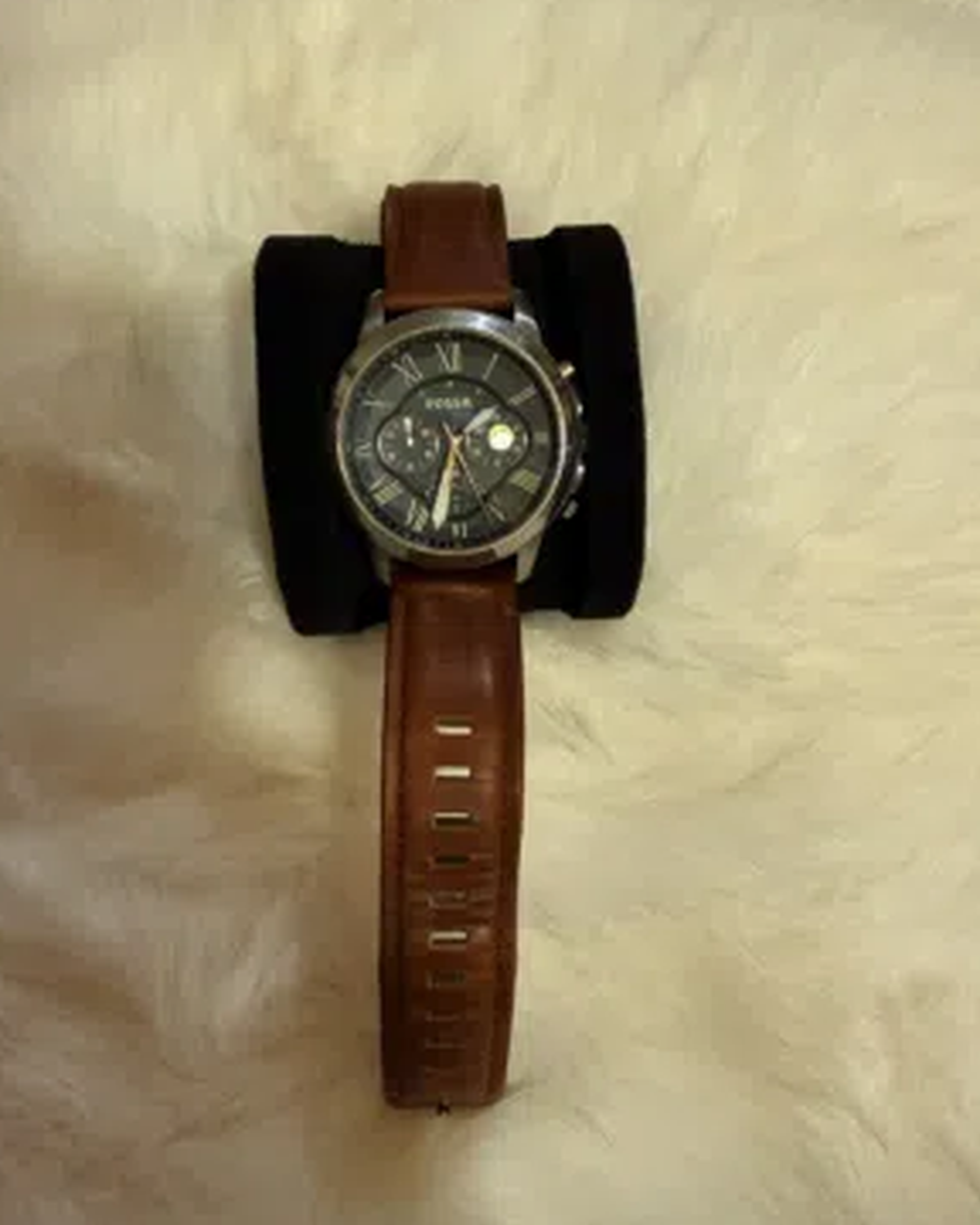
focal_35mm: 26
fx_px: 943
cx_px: 473
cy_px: 657
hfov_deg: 54.9
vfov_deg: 65.9
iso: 250
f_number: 2.2
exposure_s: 1/50
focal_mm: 2.22
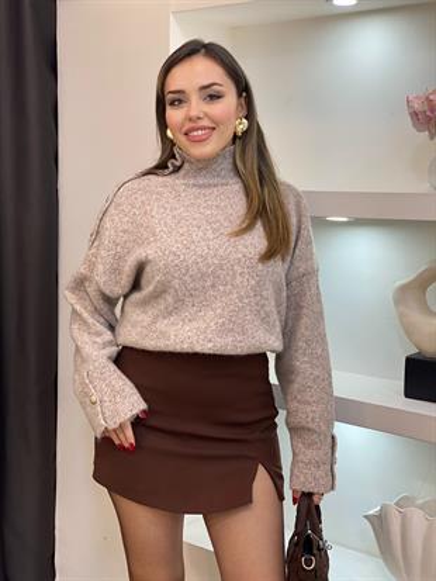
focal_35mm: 52
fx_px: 873
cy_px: 290
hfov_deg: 28.0
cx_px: 218
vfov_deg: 36.8
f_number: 2
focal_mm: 6
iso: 100
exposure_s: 1/100
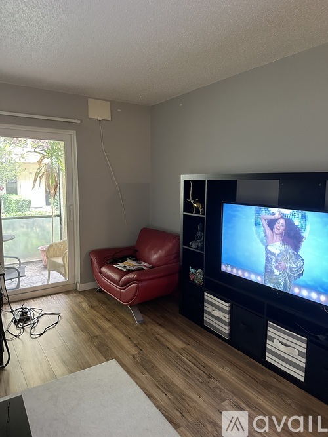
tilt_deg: -8.2
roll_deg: +0.5
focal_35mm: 24
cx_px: 164
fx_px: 303
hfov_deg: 56.8
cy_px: 218
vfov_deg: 71.6
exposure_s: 1/40
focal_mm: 6.86
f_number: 1.78
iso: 640
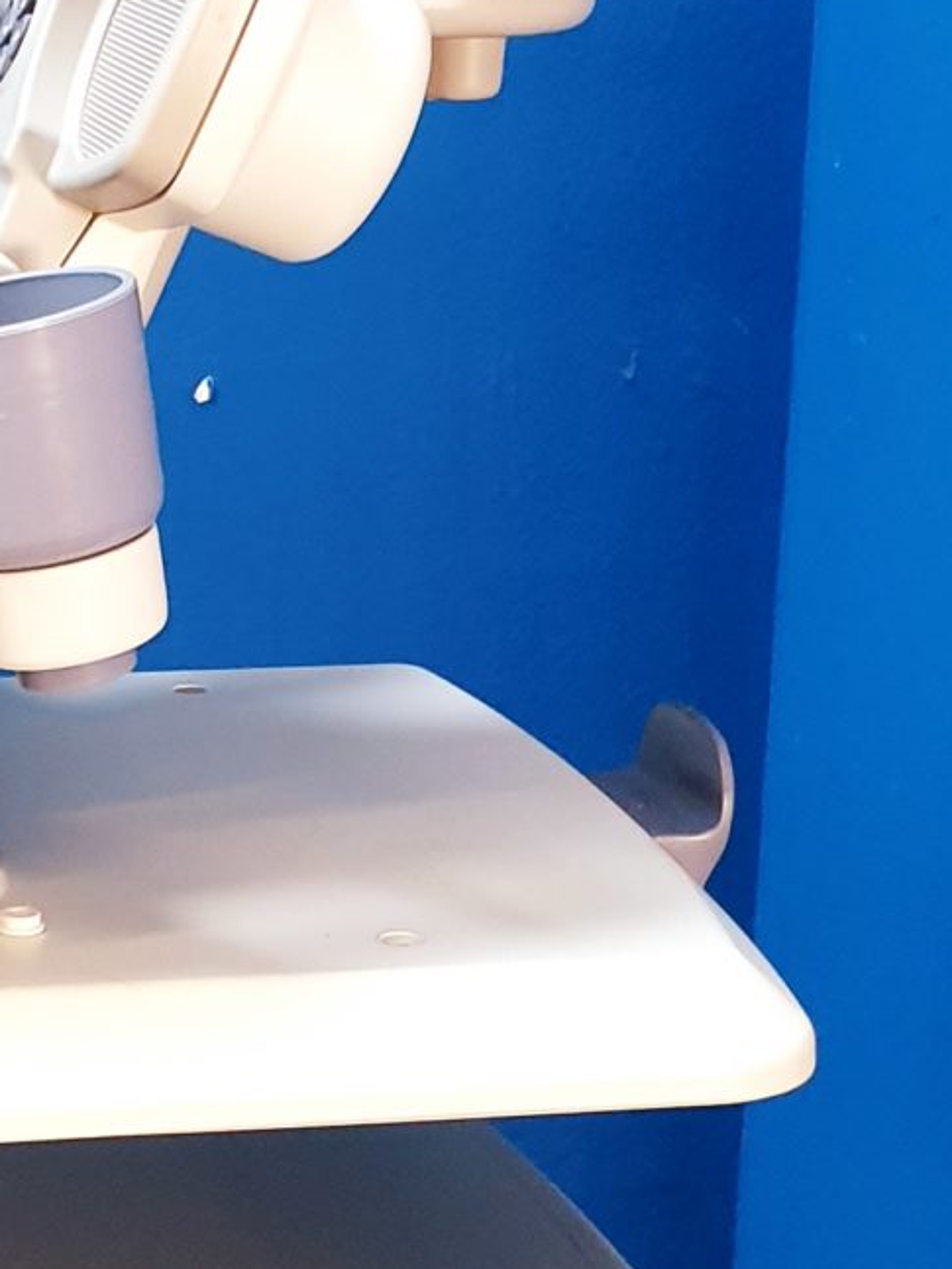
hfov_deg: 14.3
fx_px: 3774
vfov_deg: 19.0
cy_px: 821
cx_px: 141
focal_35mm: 103
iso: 250
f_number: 2.4
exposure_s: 1/50
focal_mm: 4.3
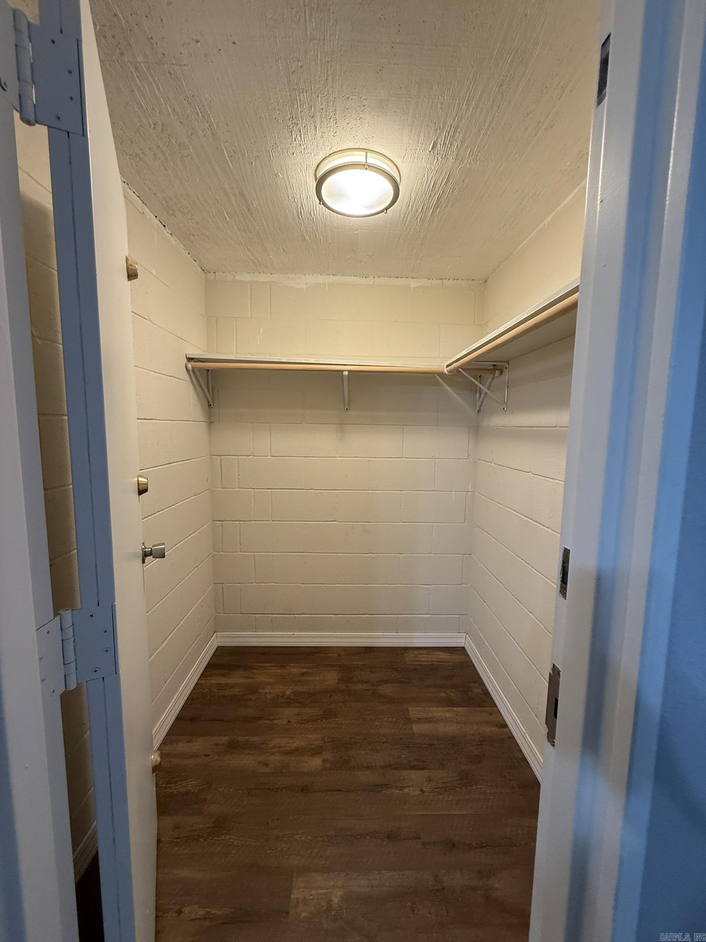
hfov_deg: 85.7
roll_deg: -1.8
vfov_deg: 102.1
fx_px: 381
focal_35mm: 14
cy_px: 471
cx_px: 353
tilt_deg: -5.7
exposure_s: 1/60
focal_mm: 2.22
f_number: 2.2
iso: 200
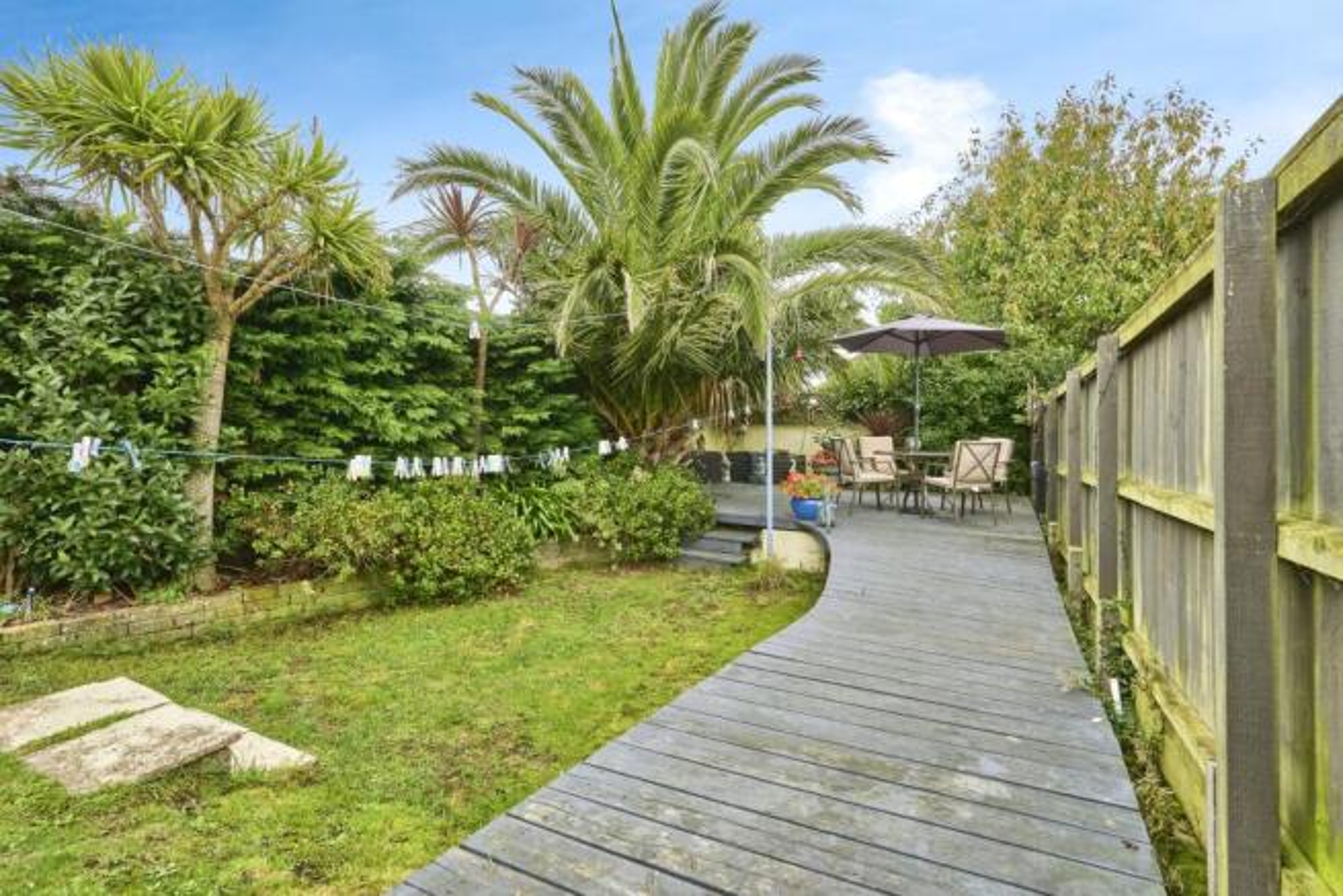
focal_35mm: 16
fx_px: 597
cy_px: 448
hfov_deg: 96.7
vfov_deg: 73.8
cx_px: 672
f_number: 8
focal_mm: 16
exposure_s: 1/80
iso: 400
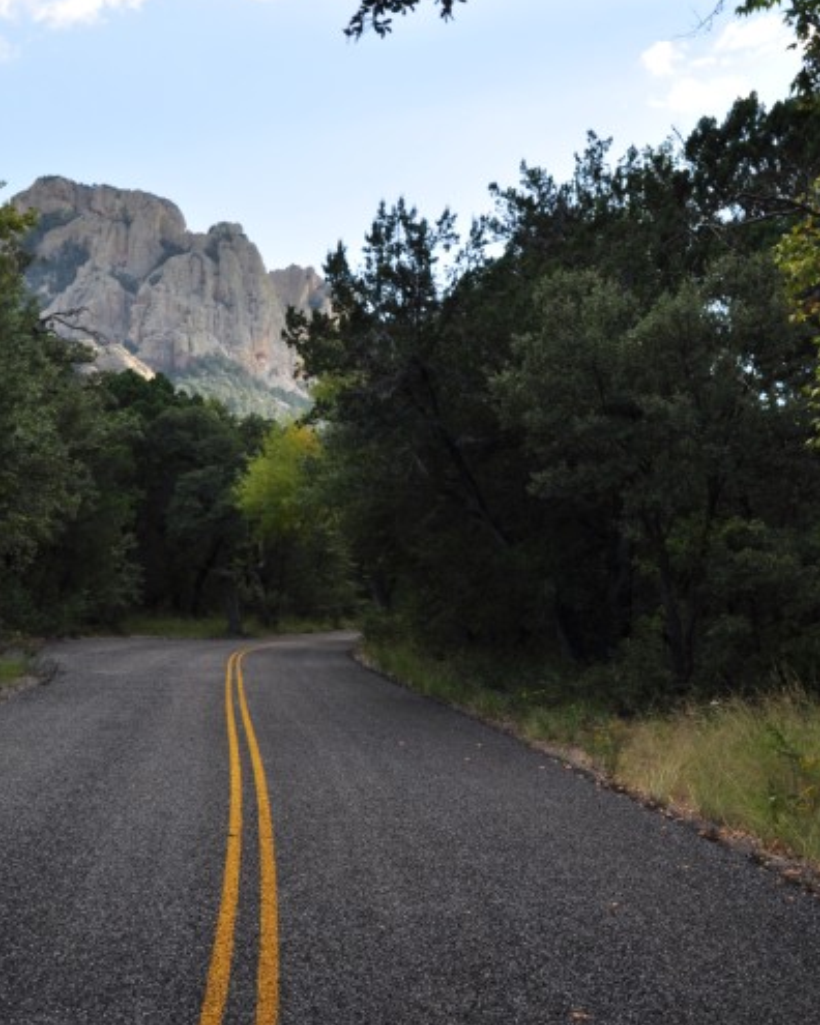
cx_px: 411
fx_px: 1759
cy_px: 431
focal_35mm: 58
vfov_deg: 32.4
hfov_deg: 26.2
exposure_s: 1/125
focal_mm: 34
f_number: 9
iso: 200
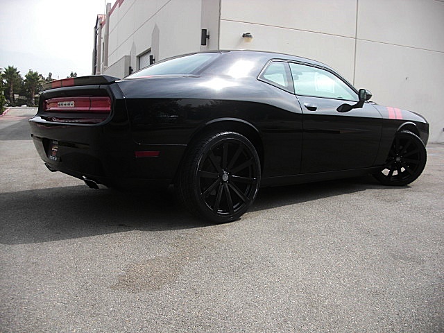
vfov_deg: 39.7
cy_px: 166
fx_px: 462
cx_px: 222
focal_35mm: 36
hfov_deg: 51.4
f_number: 2.8
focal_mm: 6.3
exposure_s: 1/500
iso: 50
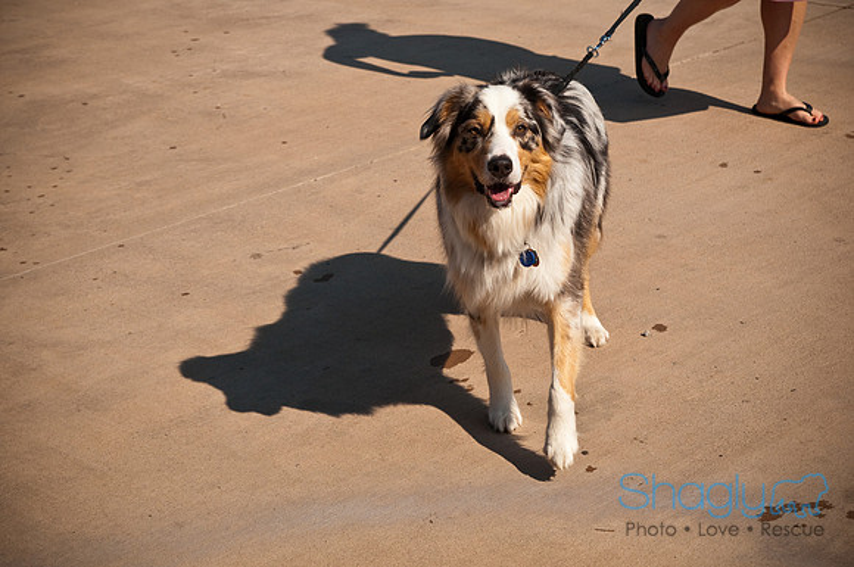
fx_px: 1777
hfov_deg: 27.0
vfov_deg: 18.1
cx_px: 427
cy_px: 284
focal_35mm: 75
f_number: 5.6
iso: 320
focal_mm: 50
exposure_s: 1/1600
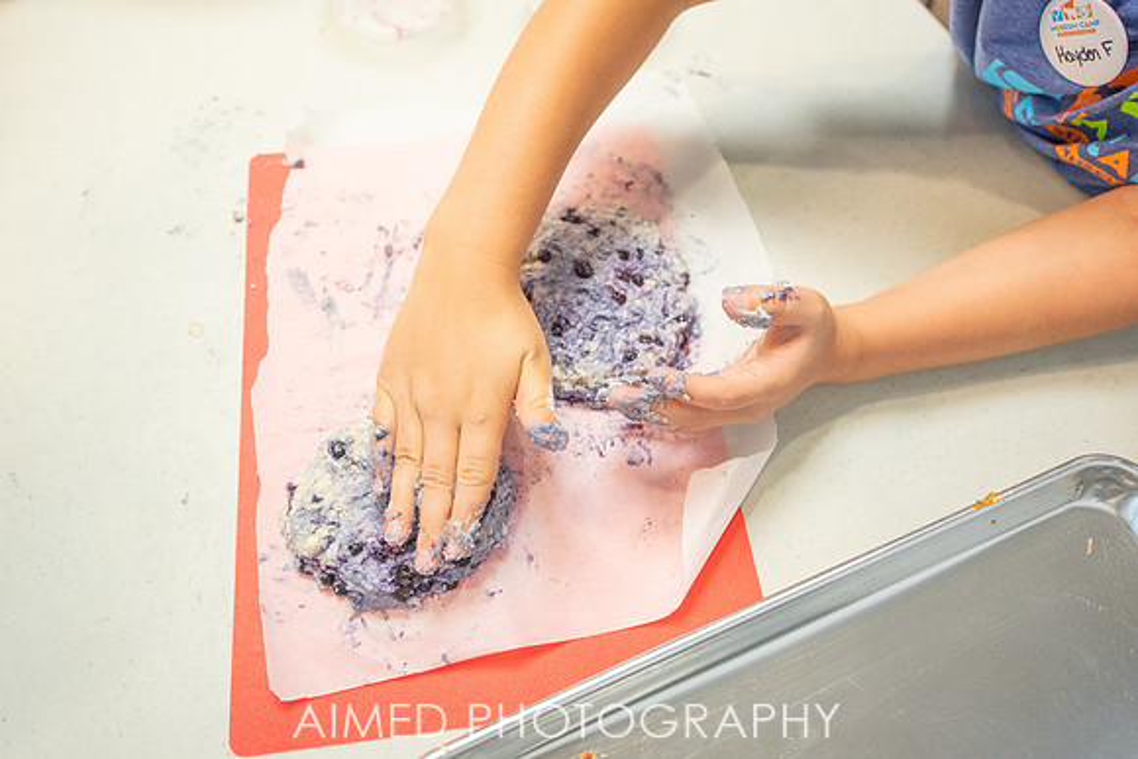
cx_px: 542
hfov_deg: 64.4
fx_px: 904
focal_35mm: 29
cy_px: 350
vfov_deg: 45.5
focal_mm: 24
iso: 1250
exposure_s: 1/400
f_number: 2.8
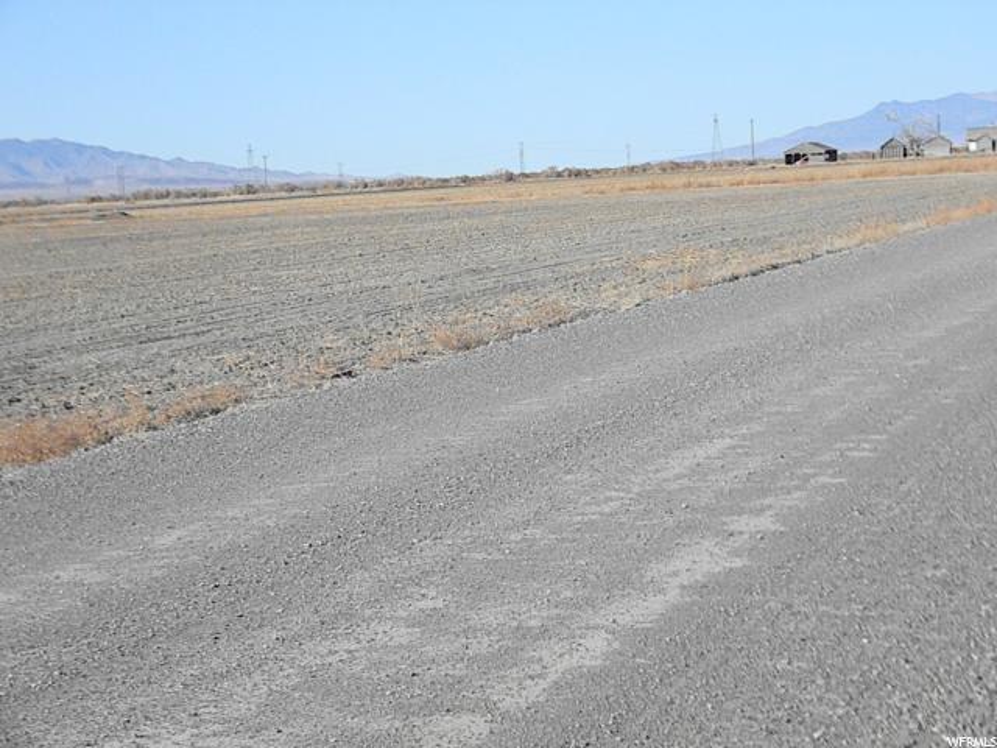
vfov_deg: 14.2
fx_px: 2995
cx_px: 498
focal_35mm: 104
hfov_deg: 18.9
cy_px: 374
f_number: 9.4
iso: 640
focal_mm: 19
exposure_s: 1/872
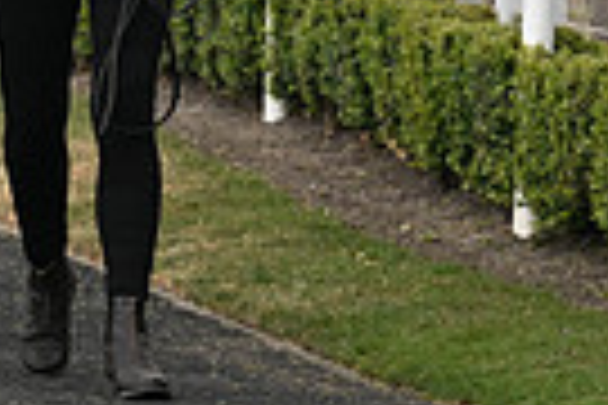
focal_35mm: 857
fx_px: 14473
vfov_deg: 1.6
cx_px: -171
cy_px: -385
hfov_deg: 2.4
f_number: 6.3
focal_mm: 200
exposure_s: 1/1000
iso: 400
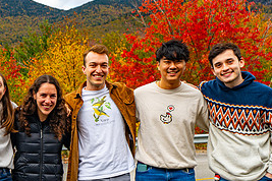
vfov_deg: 21.3
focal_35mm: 63
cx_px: 17
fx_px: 476
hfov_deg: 30.2
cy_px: 145
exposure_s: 1/160
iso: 125
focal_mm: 29
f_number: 4
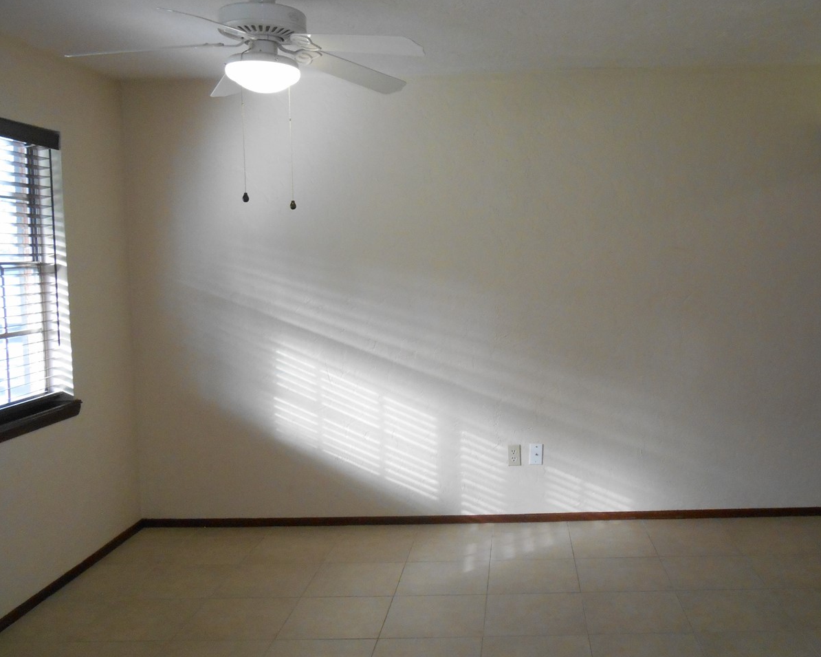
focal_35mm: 34
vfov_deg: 43.3
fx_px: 826
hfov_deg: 52.4
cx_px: 505
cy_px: 299
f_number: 3.4
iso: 320
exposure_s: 1/30
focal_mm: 4.7
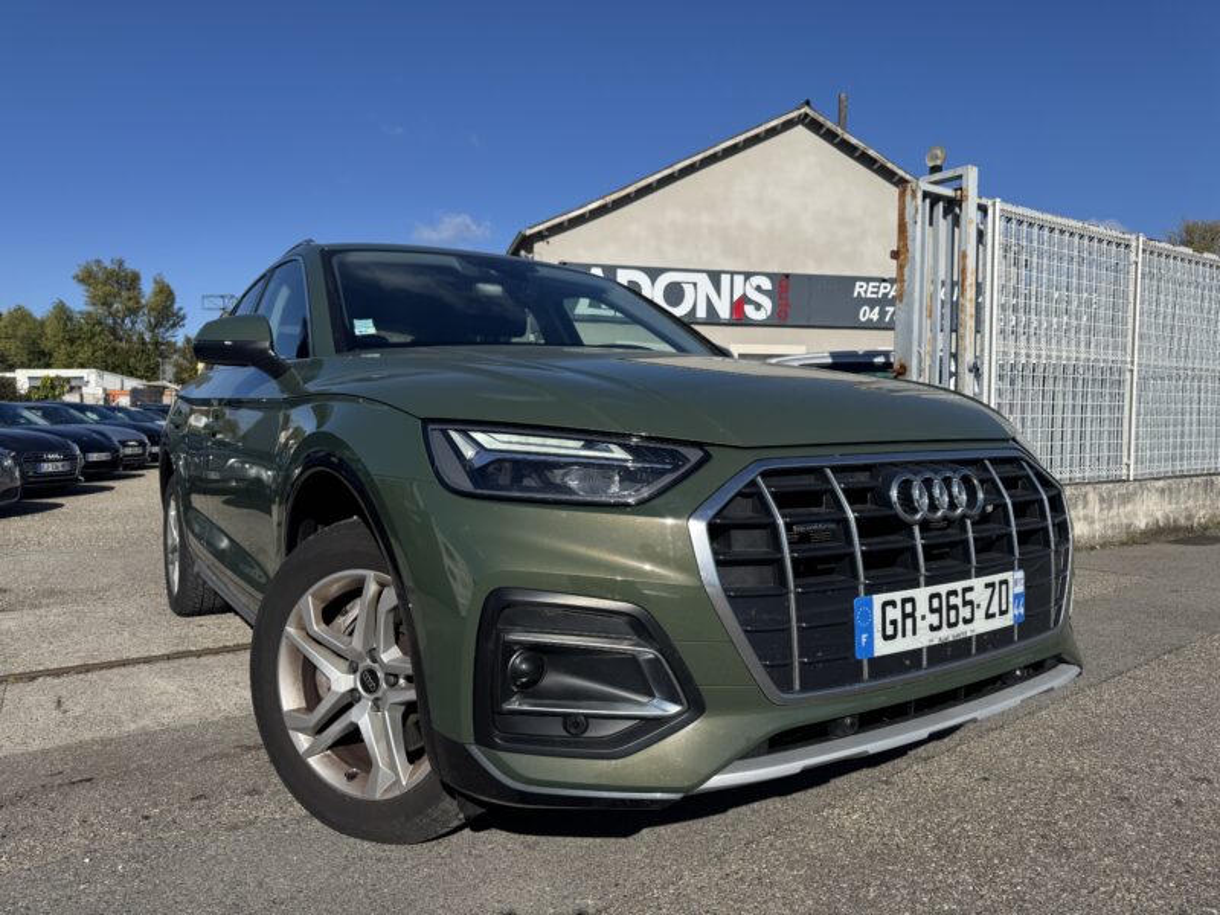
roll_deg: -0.2
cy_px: 458
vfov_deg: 56.8
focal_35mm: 24
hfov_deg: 71.6
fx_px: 846
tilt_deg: -2.7
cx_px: 610
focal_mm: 6.76
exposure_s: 1/6410
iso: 80
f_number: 1.78
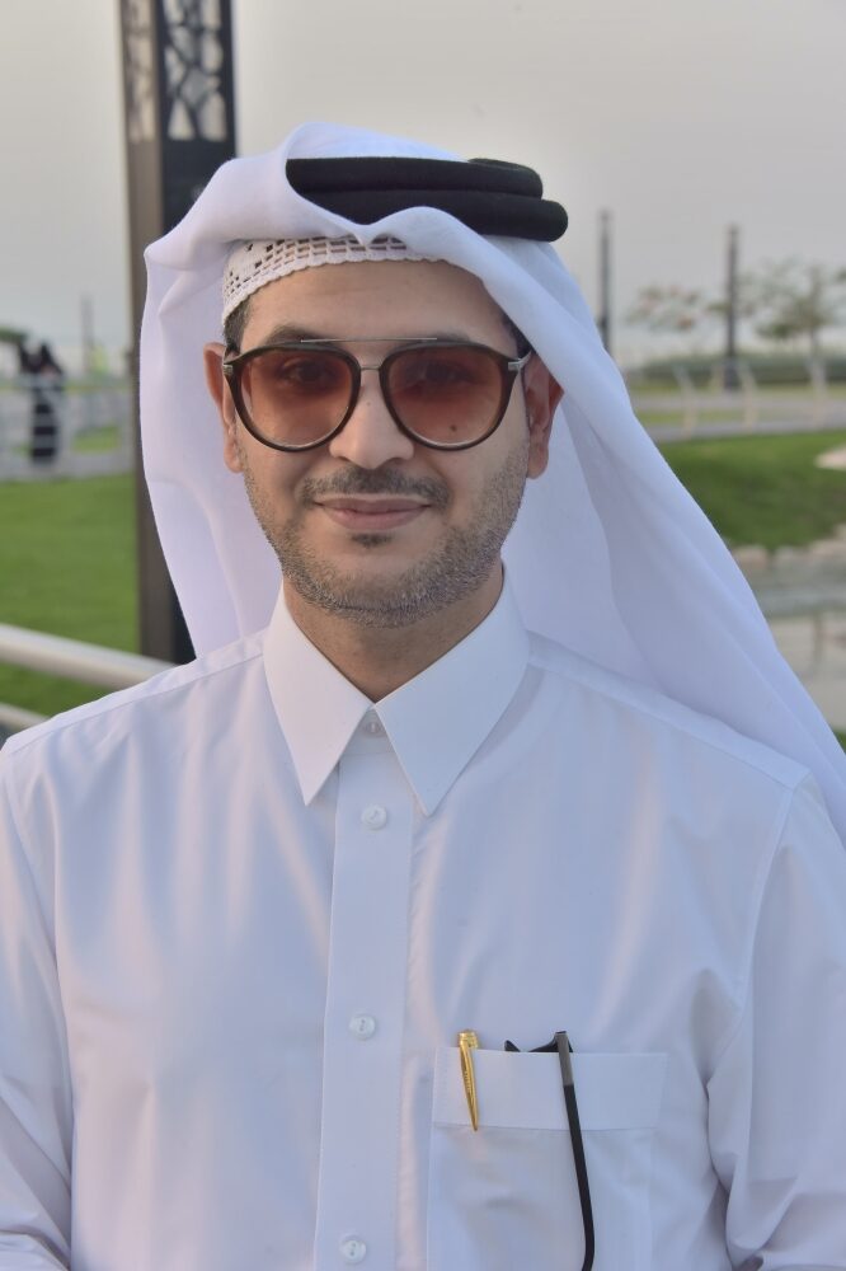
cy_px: 636
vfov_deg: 23.9
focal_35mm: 85
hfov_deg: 16.1
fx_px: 2998
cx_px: 423
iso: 1000
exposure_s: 1/400
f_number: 10
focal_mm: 85
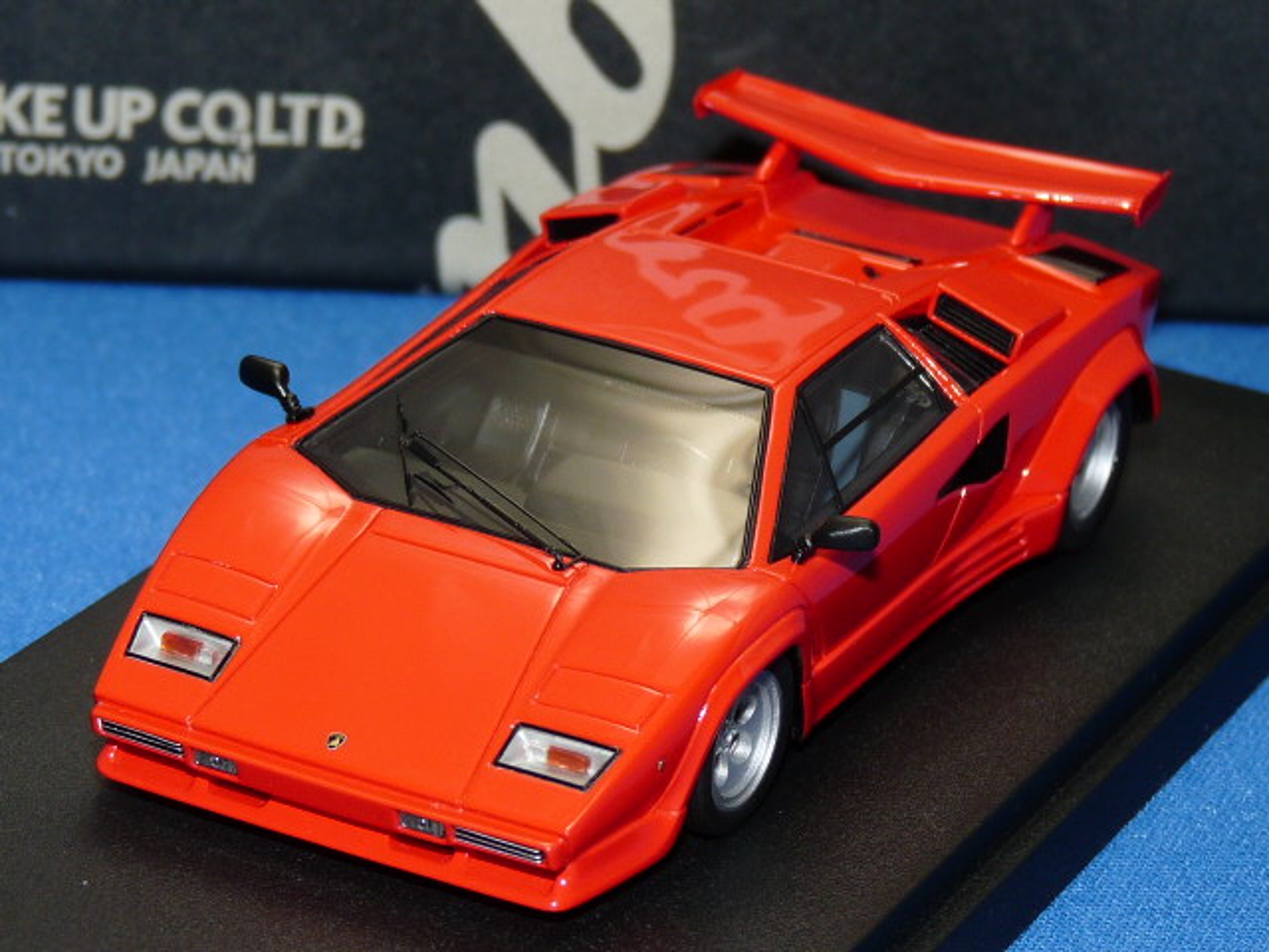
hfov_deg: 14.2
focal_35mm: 139
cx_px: 634
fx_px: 5096
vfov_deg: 10.7
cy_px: 476
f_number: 3.4
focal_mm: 14.4
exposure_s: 1/40
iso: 100
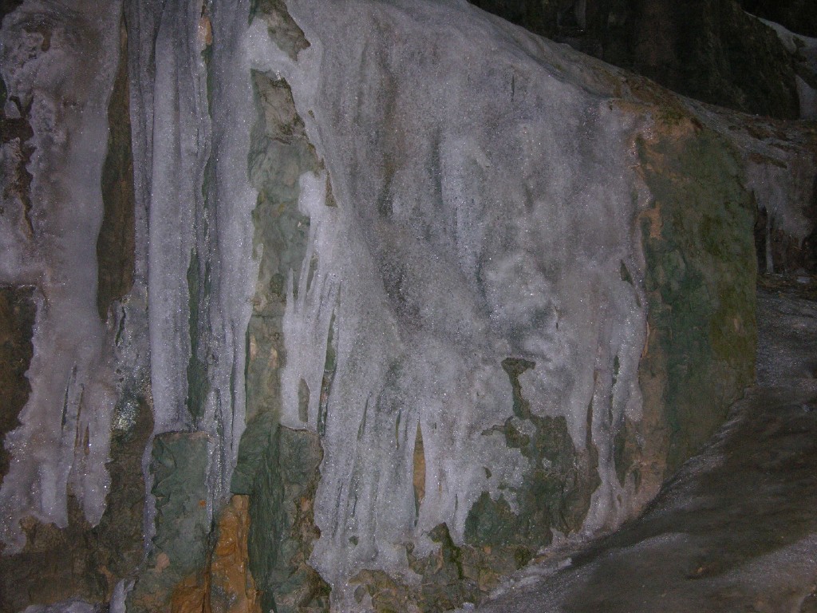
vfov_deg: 23.7
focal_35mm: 62
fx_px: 1463
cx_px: 408
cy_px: 306
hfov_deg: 31.2
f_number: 3.2
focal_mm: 15.7
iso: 200
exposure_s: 1/120
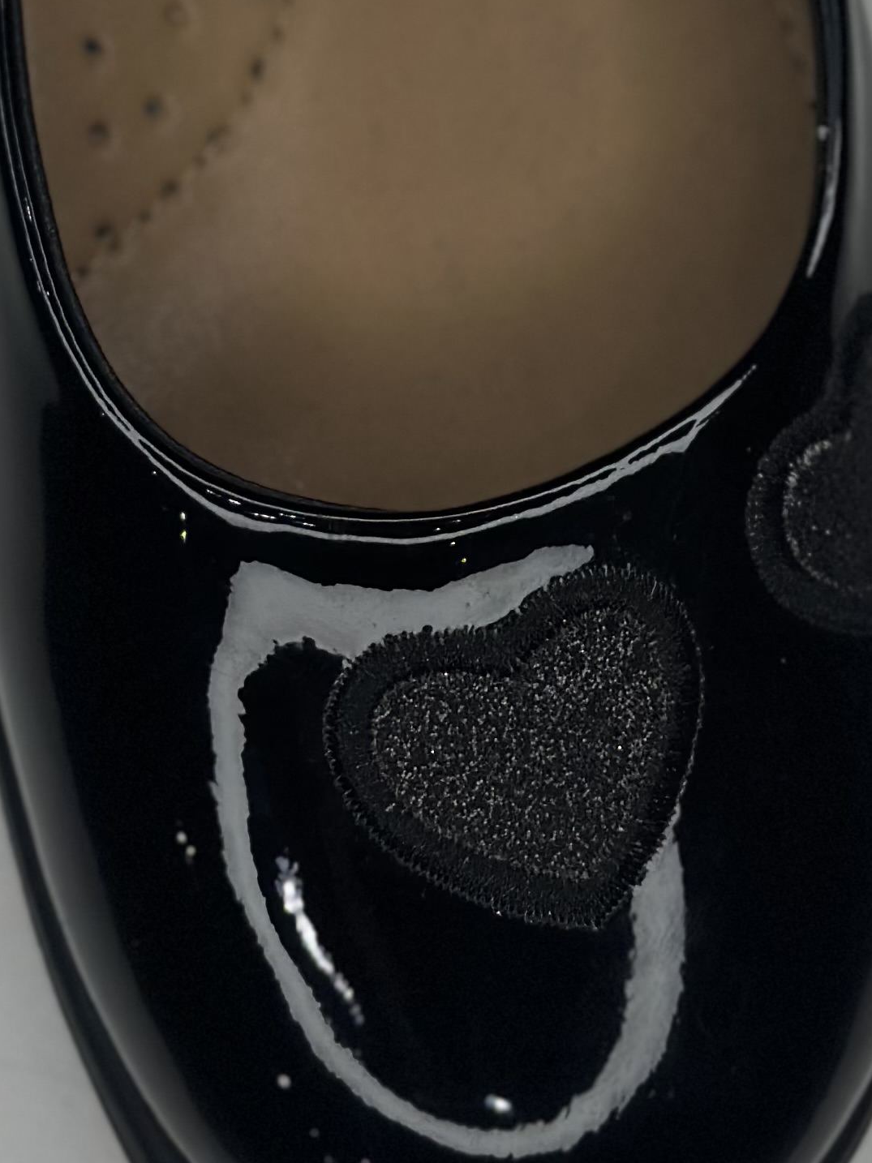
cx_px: 536
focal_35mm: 135
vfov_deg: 14.5
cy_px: 125
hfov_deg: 11.0
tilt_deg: -77.2
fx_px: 4536
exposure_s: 1/1590
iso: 80
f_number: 1.78
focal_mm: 6.86
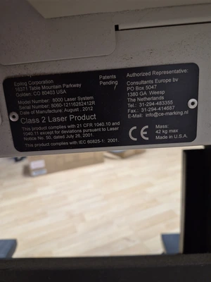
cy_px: 141
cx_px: 106
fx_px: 187
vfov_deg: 73.9
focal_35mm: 23
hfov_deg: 58.9
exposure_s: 1/52
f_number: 1.8
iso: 320
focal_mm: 5.4
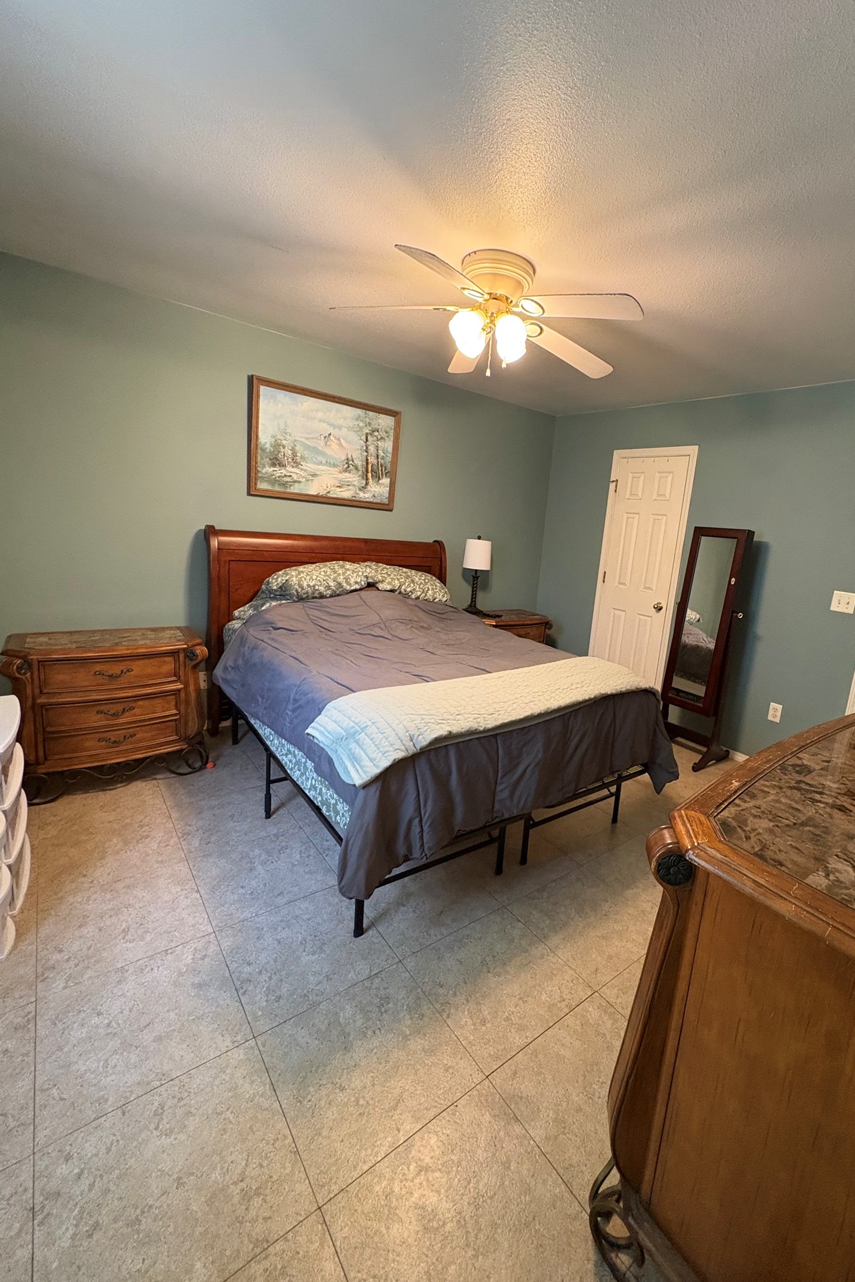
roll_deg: -5.2
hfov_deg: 76.8
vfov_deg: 100.4
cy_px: 624
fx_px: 534
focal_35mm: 15
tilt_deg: -9.9
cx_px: 494
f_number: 2.2
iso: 500
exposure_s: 1/60
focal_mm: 2.22
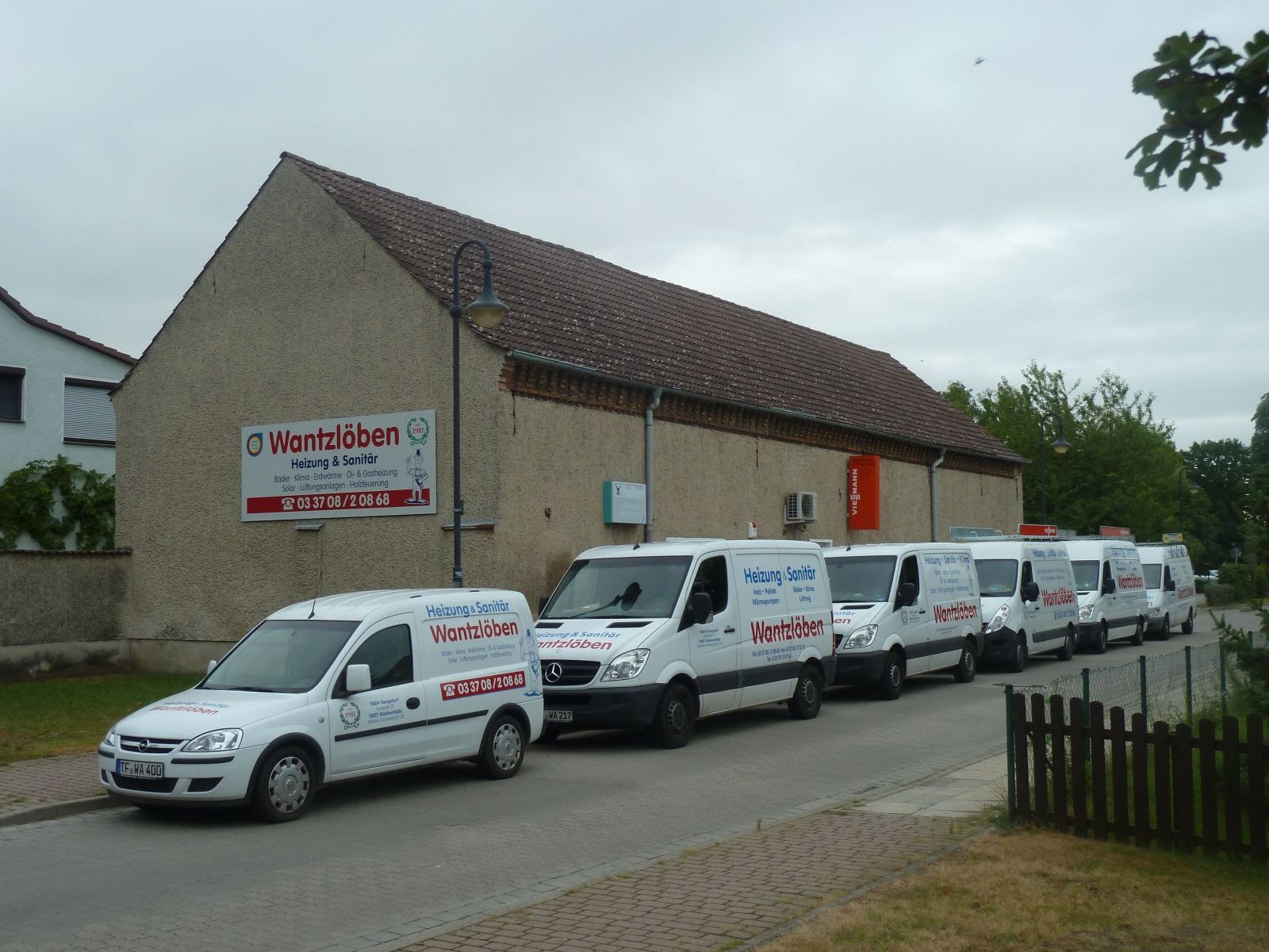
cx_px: 634
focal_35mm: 37
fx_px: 1356
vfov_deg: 38.7
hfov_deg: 50.1
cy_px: 476
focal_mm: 6.1
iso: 80
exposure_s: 1/50
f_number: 3.6
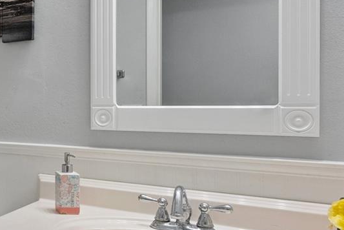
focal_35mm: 42
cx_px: -81
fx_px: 402
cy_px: 109
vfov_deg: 31.9
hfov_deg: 35.2
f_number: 9
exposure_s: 1/4
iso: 640
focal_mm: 14
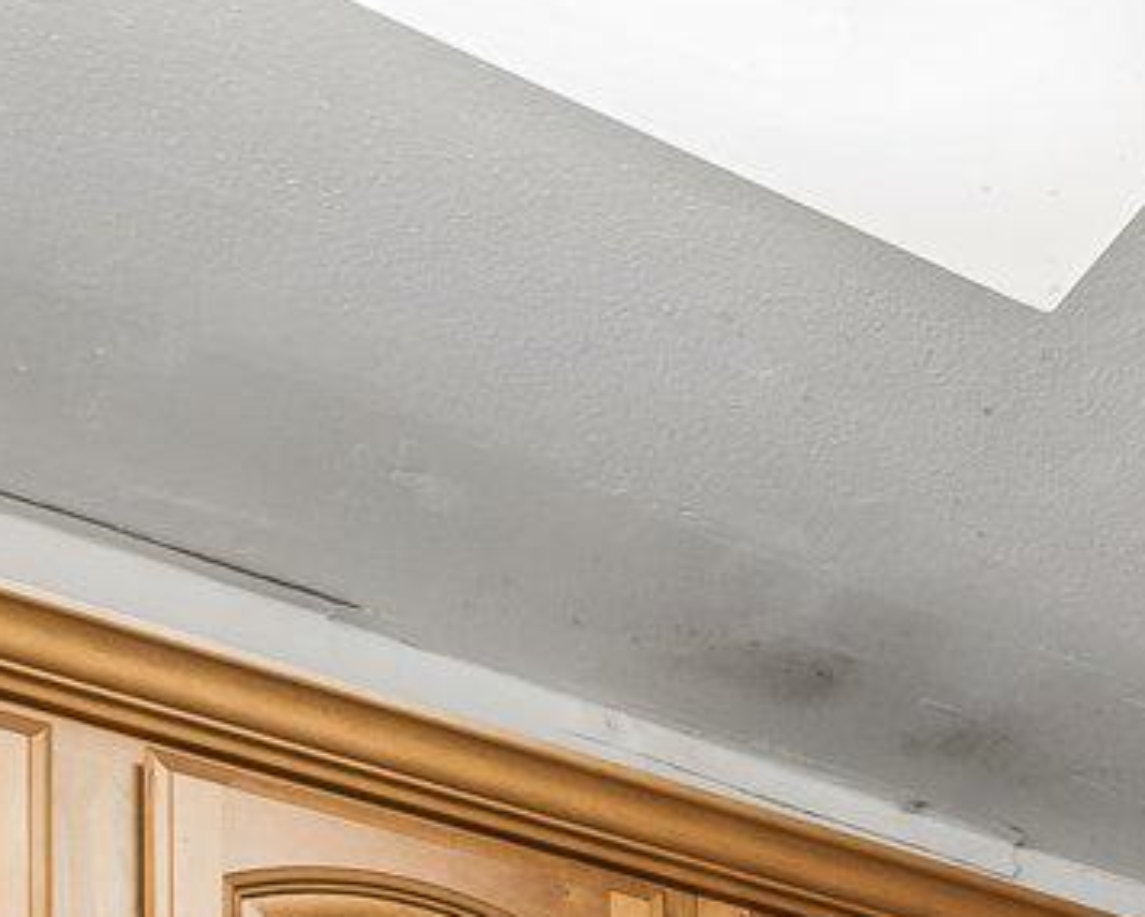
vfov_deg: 13.8
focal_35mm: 81
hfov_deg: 20.4
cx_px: 1682
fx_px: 2746
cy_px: 2177
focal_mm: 10
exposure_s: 1/4
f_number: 8
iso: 250
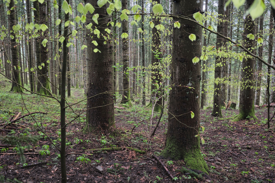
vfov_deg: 36.9
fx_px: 275
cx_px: 138
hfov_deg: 53.1
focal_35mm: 36
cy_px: 92
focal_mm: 24.3
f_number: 8
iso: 800
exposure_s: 1/1.69
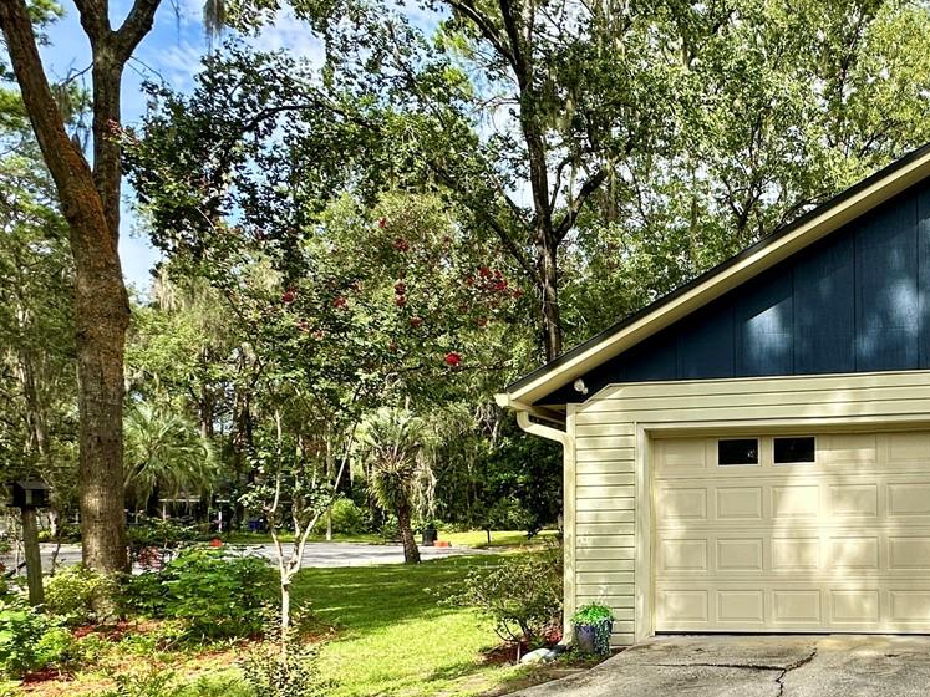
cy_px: 517
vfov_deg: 45.3
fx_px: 806
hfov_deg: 54.4
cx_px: 787
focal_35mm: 30
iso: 40
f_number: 2.2
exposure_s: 1/509
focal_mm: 2.22
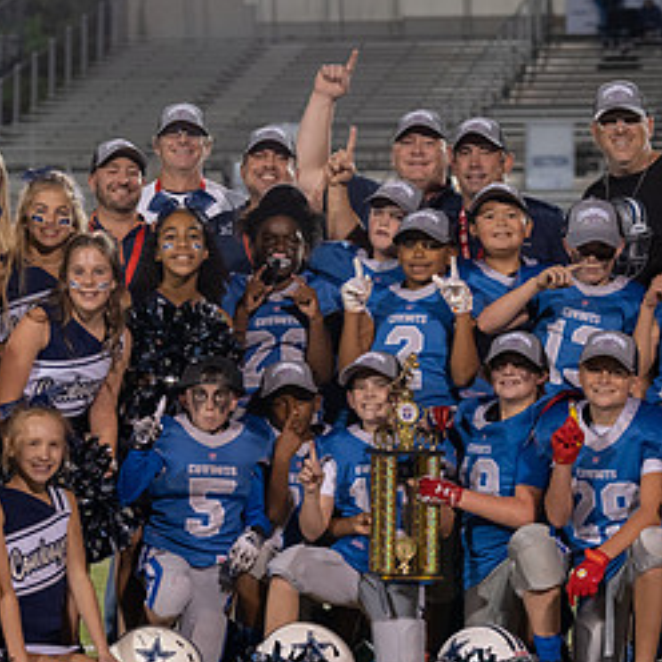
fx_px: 3419
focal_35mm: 158
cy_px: 371
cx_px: 361
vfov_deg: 11.1
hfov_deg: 11.1
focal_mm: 70
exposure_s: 1/320
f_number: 3.2
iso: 2000
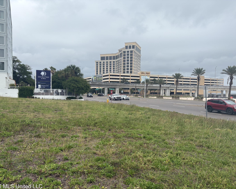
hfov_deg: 62.2
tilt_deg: -0.8
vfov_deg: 51.5
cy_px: 97
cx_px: 115
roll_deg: +0.0
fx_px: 196
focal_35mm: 28
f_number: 1.6
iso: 50
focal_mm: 5.96
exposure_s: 1/2639
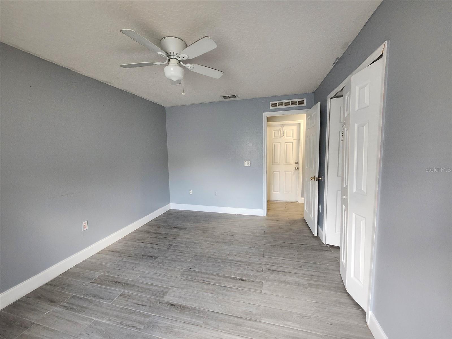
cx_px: 226
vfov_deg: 89.9
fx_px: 170
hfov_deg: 106.2
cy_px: 170
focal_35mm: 13
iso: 250
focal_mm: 1.74
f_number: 2.2
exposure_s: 1/60
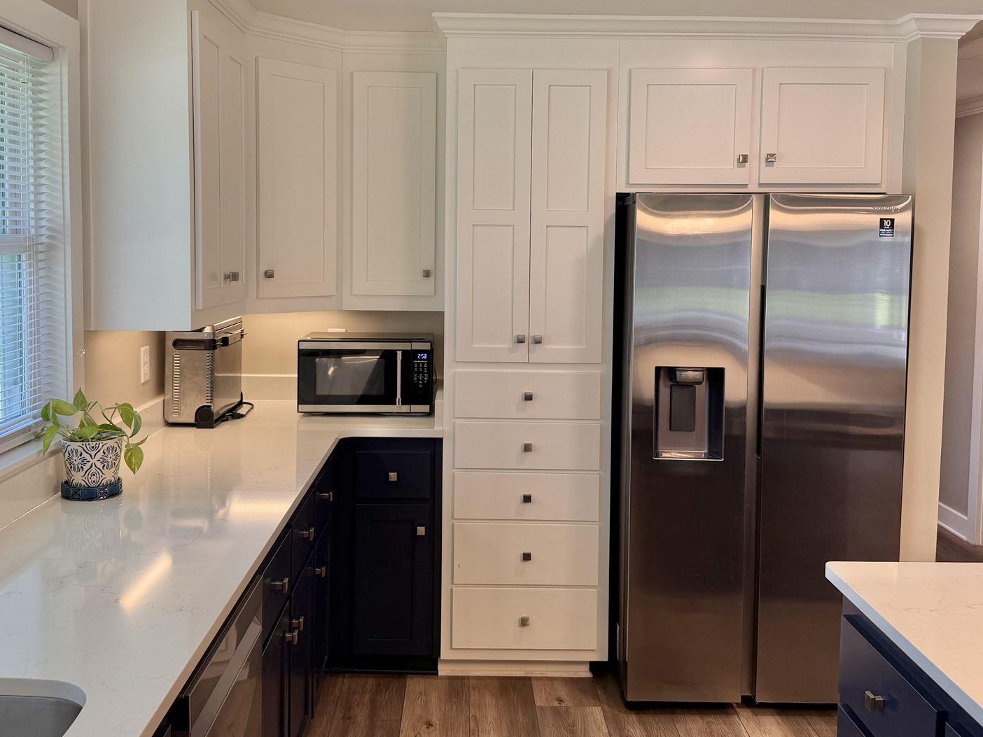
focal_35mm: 35
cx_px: 466
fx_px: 994
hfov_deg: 52.6
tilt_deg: -3.0
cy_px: 297
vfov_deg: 40.5
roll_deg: -1.3
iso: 64
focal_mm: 6.76
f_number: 1.78
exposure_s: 1/120
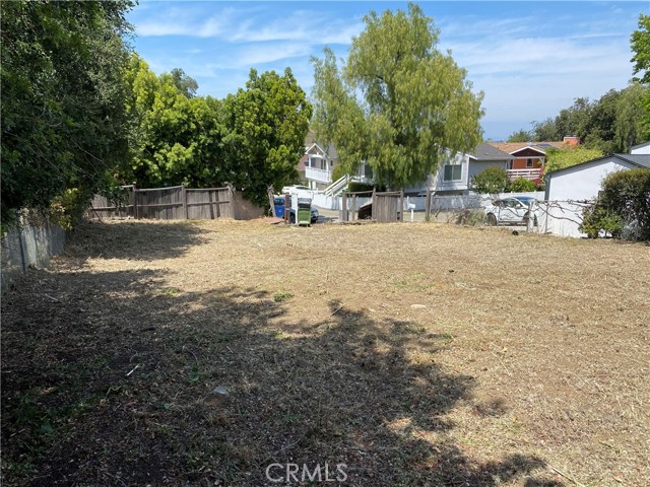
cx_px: 325
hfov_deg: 67.3
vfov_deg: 53.1
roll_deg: +0.6
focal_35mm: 26
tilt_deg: -13.3
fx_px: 488
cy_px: 244
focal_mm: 4.25
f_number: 1.8
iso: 32
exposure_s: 1/2028
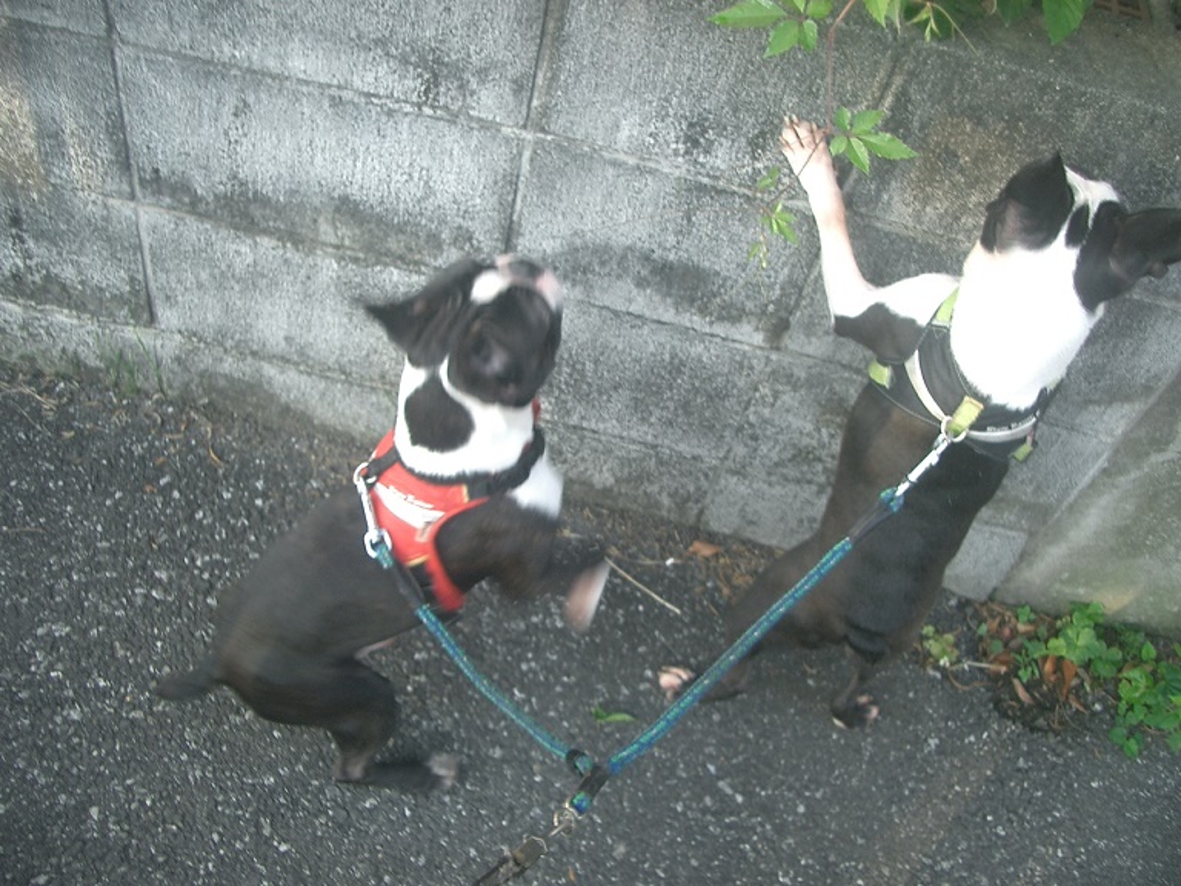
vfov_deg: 40.7
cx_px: 590
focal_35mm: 35
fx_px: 1194
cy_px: 443
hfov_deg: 52.6
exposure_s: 1/60
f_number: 2.6
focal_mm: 5.8
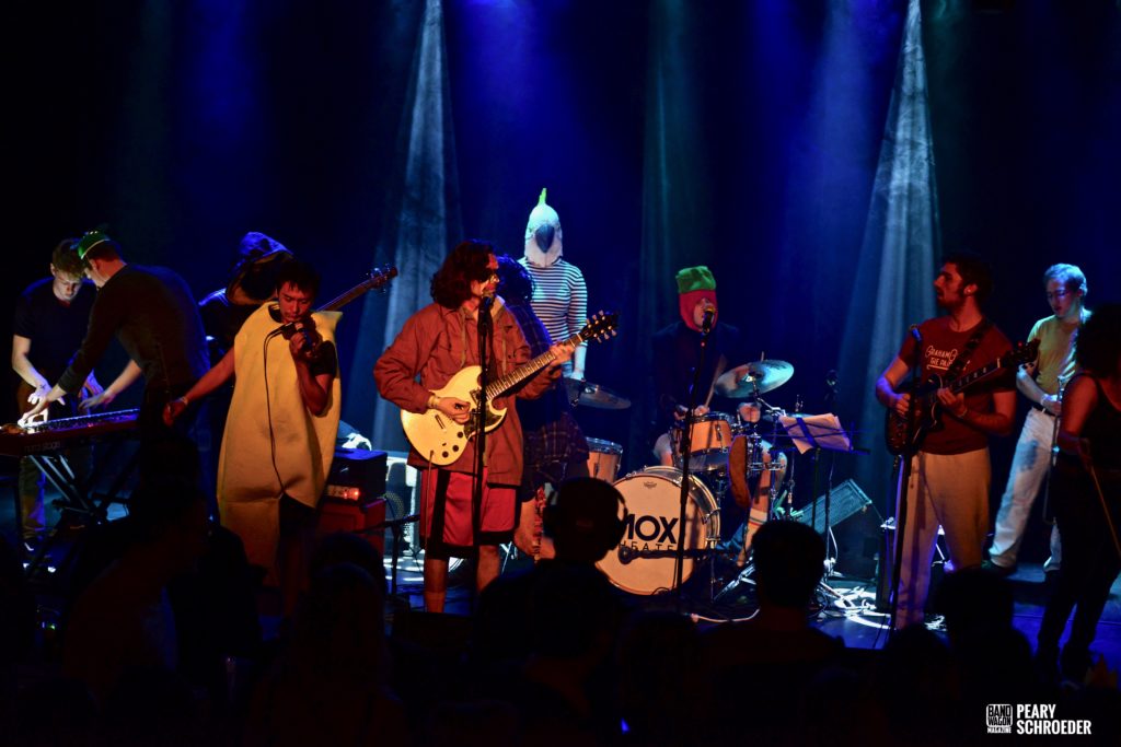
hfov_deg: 28.8
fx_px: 2180
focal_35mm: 70
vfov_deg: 19.5
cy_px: 374
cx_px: 560
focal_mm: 70
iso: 2500
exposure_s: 1/40
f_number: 2.8
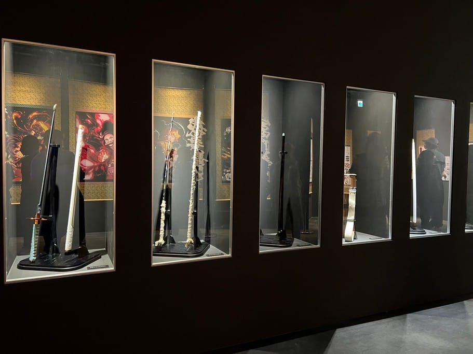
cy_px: 177
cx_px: 236
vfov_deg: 53.1
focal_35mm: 26
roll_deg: -1.3
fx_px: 355
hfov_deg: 67.3
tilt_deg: -3.5
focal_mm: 5.7
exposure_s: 1/32
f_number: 1.5
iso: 640
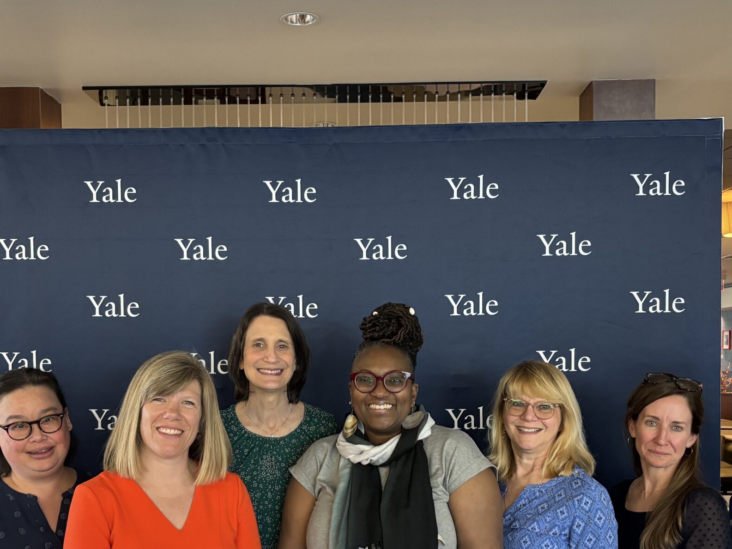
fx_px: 888
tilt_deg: -3.2
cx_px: 349
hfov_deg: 44.8
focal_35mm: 42
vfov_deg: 34.0
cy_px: 378
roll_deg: +0.2
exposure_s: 1/60
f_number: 1.6
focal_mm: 5.96
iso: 500
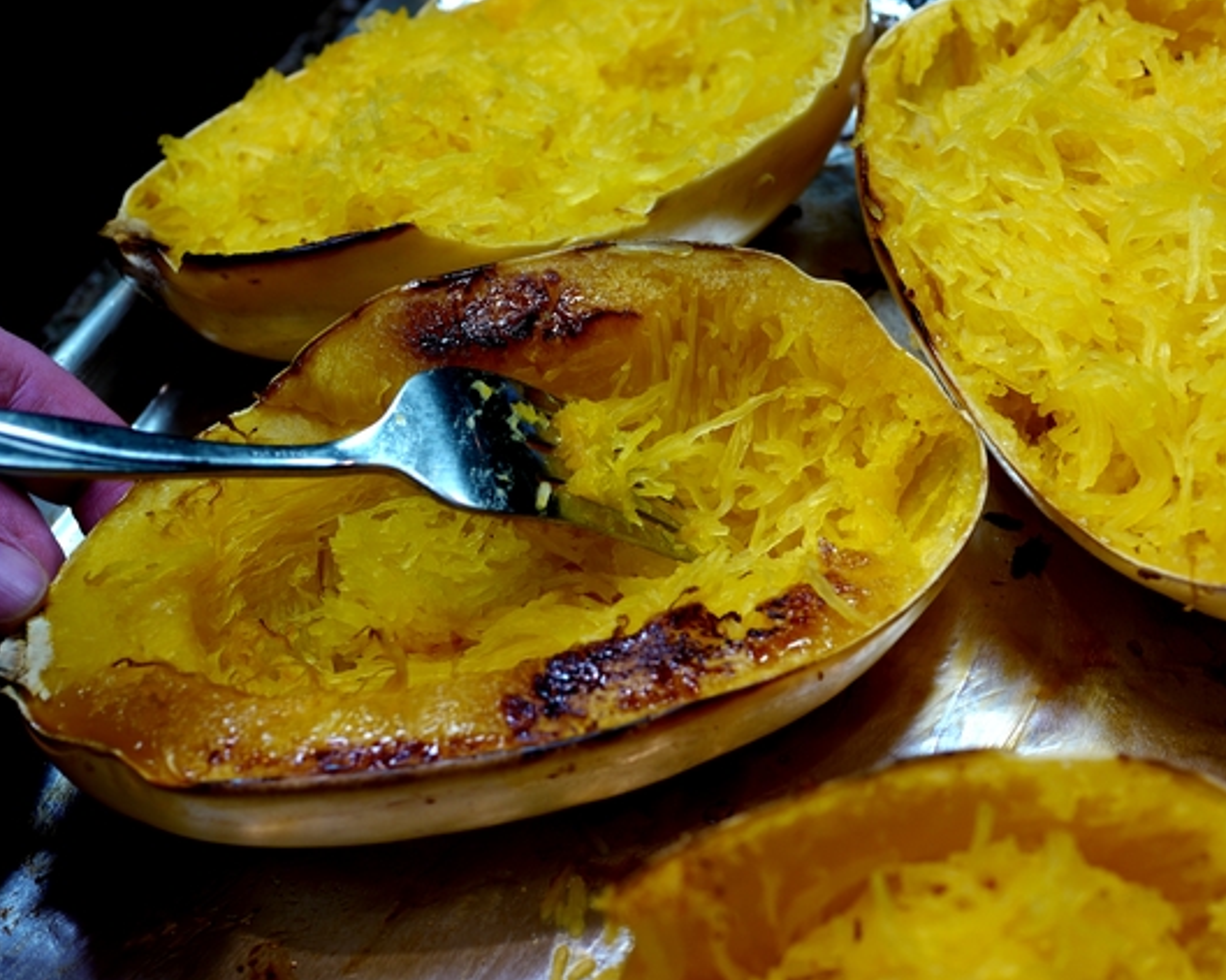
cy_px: 495
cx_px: 641
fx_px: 1923
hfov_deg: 35.4
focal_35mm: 53
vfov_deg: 28.6
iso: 100
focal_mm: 25
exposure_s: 1/50
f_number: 3.5
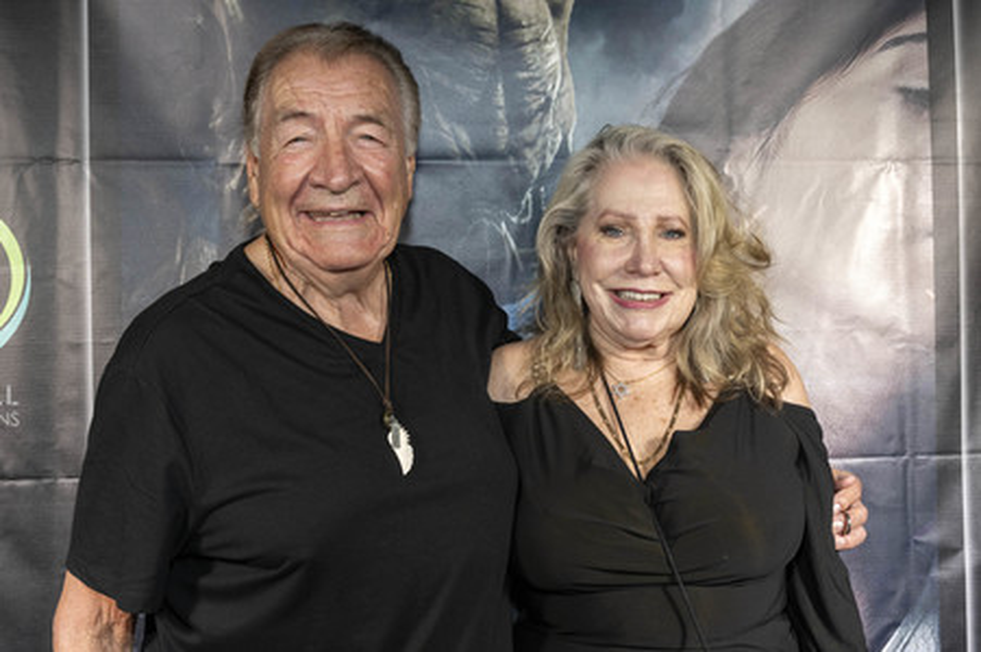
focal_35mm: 48
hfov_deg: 41.1
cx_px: 490
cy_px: 326
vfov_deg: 28.0
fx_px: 1307
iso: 800
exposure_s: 1/200
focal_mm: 48
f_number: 5.6
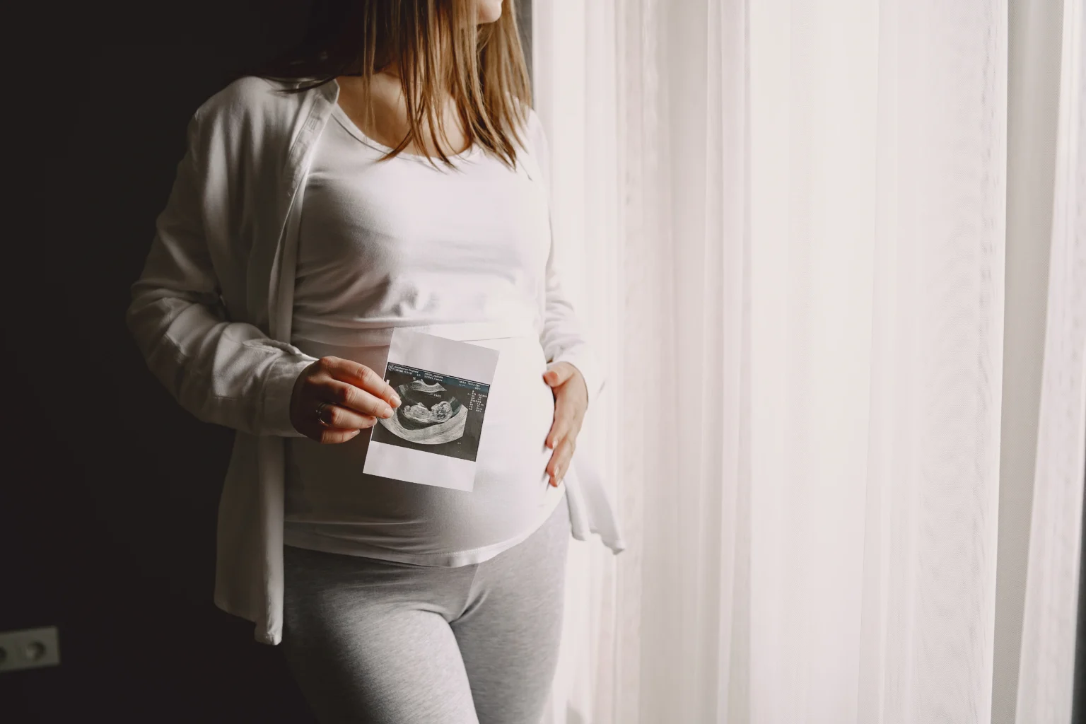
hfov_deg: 54.4
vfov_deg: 37.9
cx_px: 543
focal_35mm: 35
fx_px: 1056
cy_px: 362
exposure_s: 1/200
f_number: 2.8
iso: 320
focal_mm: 35
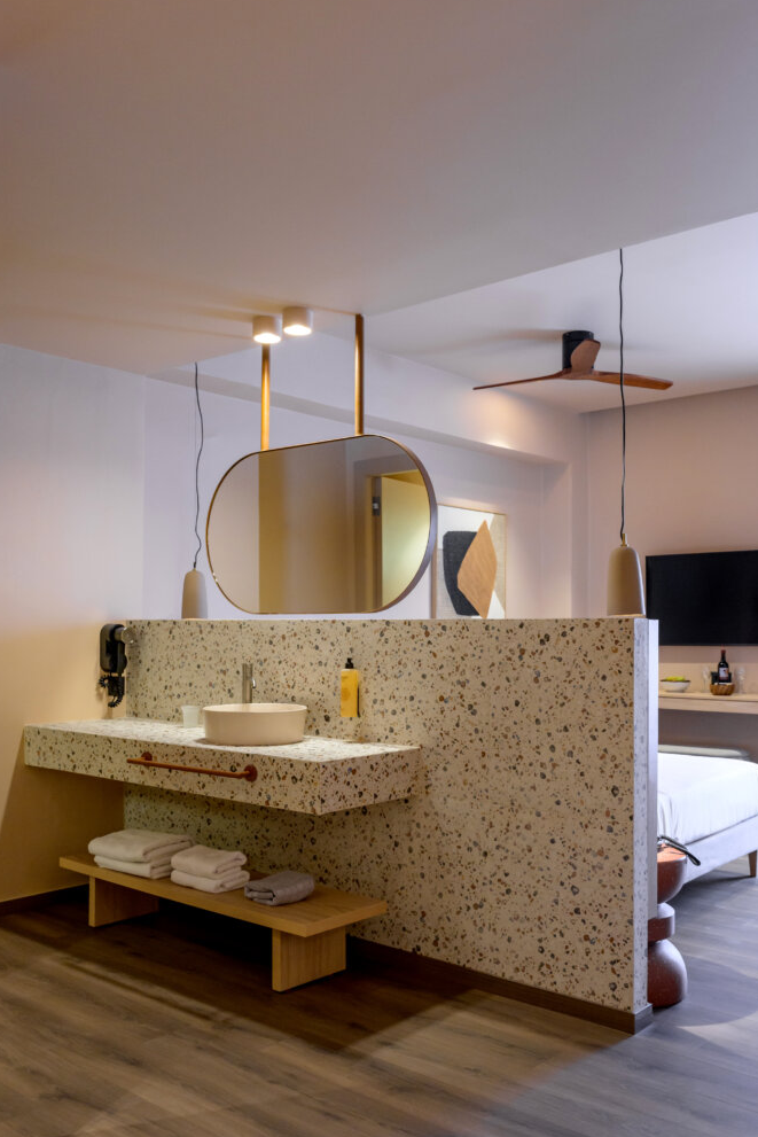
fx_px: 995
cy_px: 579
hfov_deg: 41.7
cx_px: 377
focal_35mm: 32
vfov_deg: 59.5
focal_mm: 30.5
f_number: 5.6
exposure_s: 1/60
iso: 2000
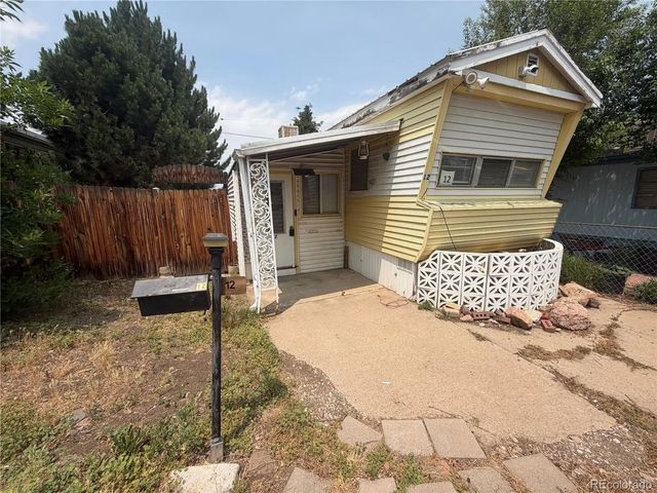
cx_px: 328
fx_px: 266
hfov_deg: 102.1
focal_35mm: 14
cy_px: 246
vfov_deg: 85.7
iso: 20
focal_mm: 2.22
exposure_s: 1/955
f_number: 2.2
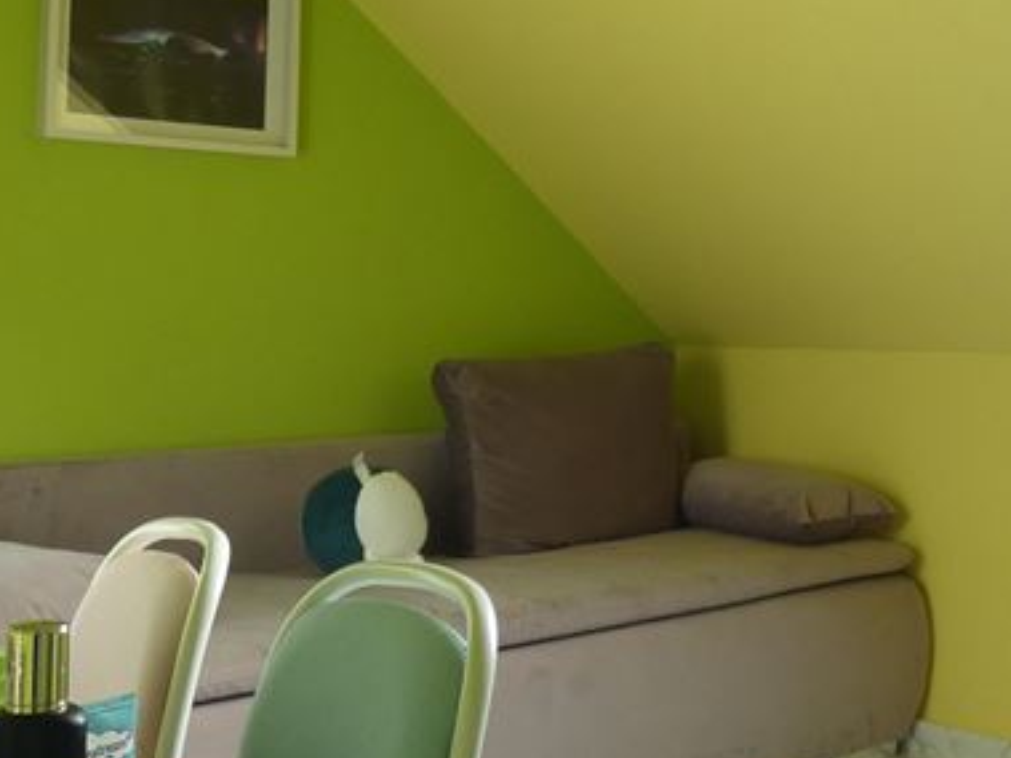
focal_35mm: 54
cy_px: 235
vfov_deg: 26.8
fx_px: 1577
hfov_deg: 34.3
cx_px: 830
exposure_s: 1/60
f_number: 2.8
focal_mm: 3.6
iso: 160
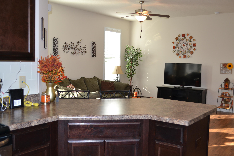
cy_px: 78
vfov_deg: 34.2
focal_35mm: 39
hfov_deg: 49.6
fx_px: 253
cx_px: 117
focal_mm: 26
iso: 400
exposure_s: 1/60
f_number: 4.2
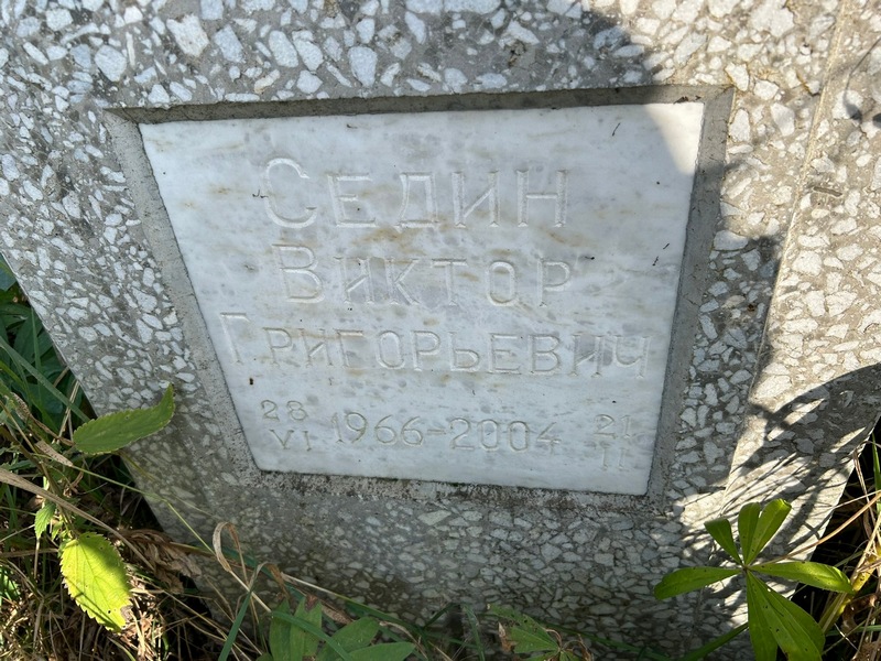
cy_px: 330
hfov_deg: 67.3
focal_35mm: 26
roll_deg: +5.8
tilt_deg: -34.4
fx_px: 662
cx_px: 440
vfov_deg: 53.1
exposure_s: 1/1869
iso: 50
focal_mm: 5.7
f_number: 1.5
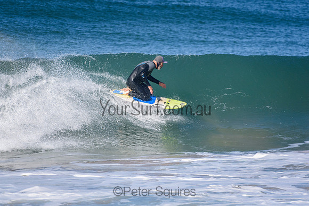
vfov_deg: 1.8
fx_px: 6440
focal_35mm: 750
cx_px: 154
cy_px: 103
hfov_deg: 2.7
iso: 640
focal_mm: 500
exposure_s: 1/4000
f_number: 5.6
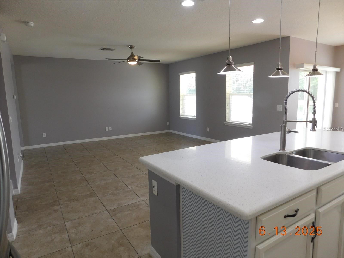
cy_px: 129
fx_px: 229
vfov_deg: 58.9
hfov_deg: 73.9
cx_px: 172
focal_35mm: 23
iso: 125
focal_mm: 4
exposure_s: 1/50
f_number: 3
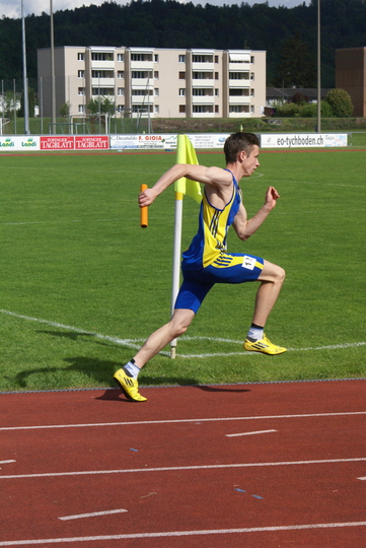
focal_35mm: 105
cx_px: 183
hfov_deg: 13.1
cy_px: 274
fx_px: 1598
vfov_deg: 19.4
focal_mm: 70
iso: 800
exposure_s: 1/2000
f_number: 11
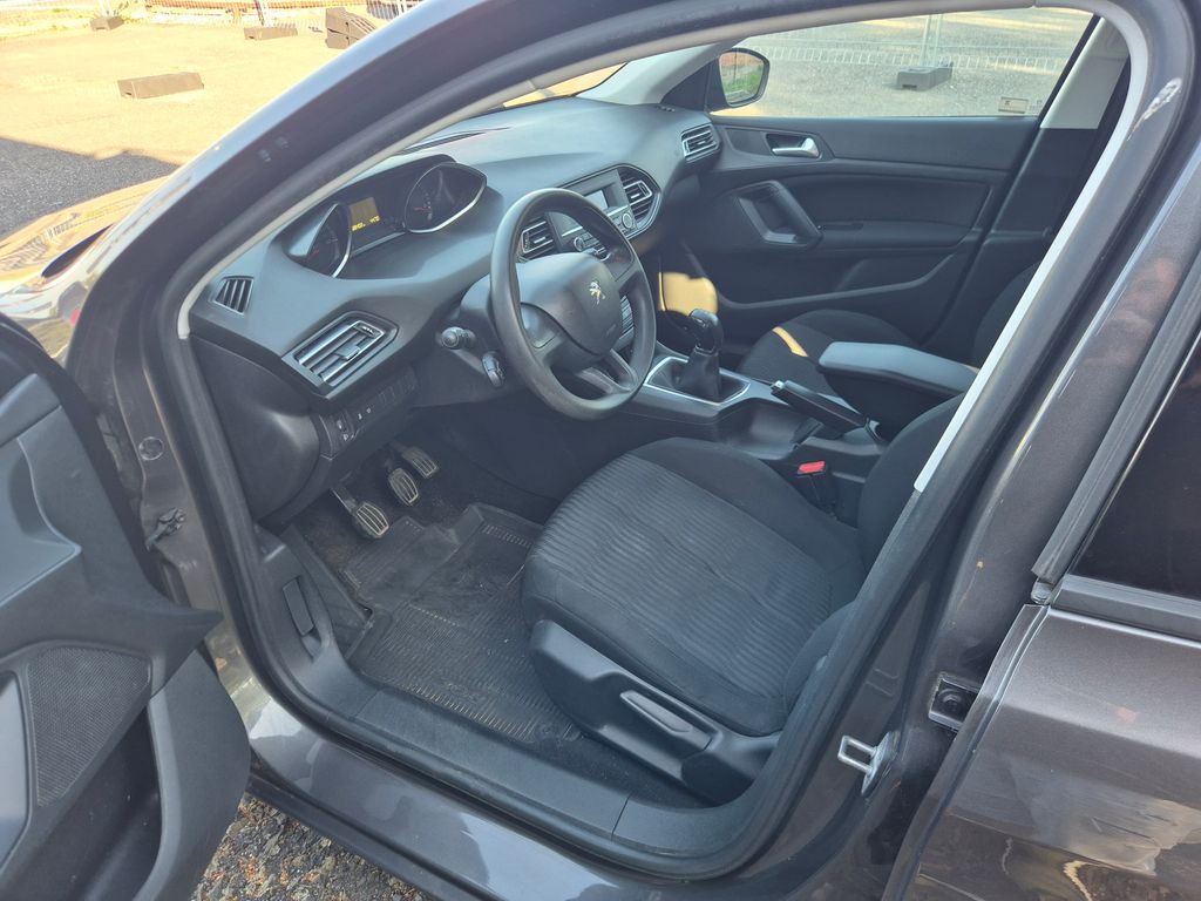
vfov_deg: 58.9
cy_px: 450
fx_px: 798
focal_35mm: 23
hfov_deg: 73.9
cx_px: 600
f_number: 1.8
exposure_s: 1/180
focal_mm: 5.4
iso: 125
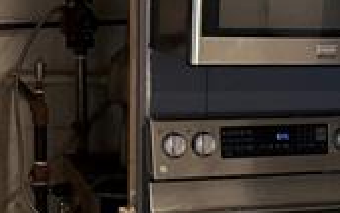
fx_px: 1436
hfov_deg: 13.4
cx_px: 289
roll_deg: -2.9
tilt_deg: -22.6
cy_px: 400
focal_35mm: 155
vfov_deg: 8.1
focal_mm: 6.76
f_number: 1.78
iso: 250
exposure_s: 1/60
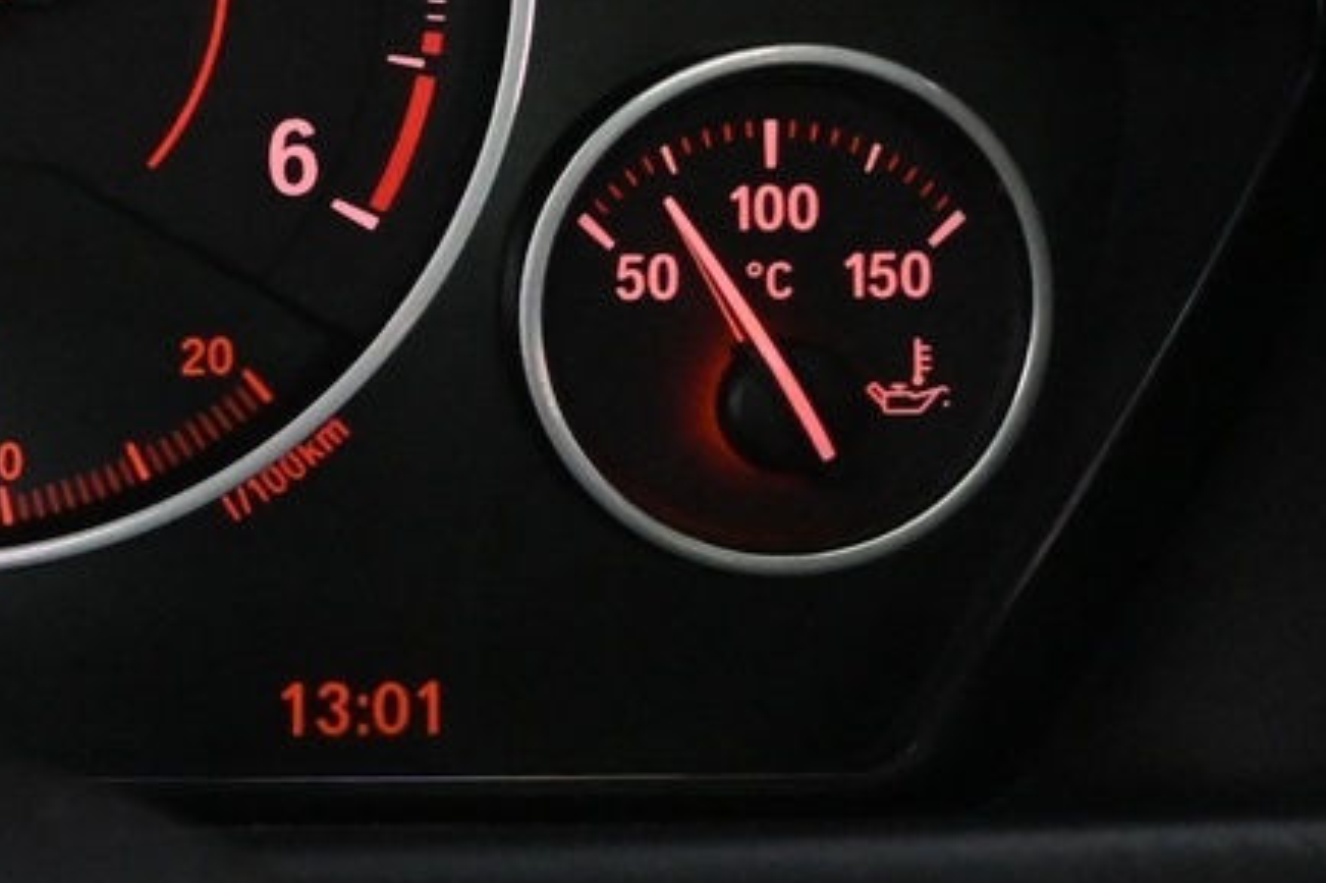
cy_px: 52
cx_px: -935
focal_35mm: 115
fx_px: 4227
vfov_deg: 11.8
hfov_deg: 15.7
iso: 5000
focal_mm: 20.5
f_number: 3.8
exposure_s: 1/30
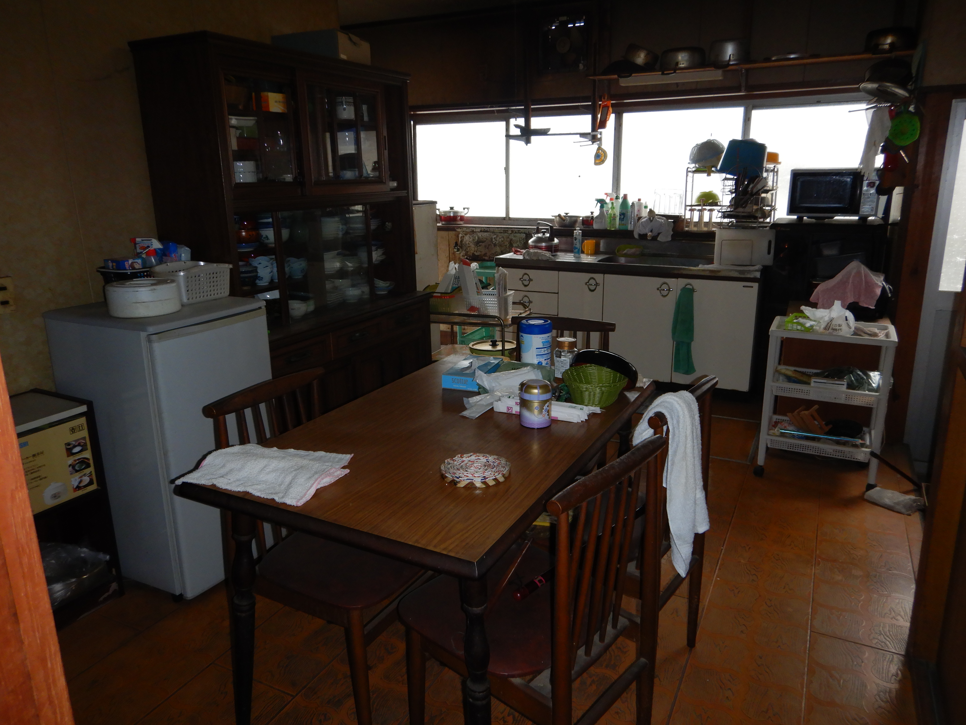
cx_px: 483
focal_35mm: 24
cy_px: 362
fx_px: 670
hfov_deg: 71.6
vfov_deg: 56.8
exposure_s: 1/30
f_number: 2.8
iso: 200
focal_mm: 4.3
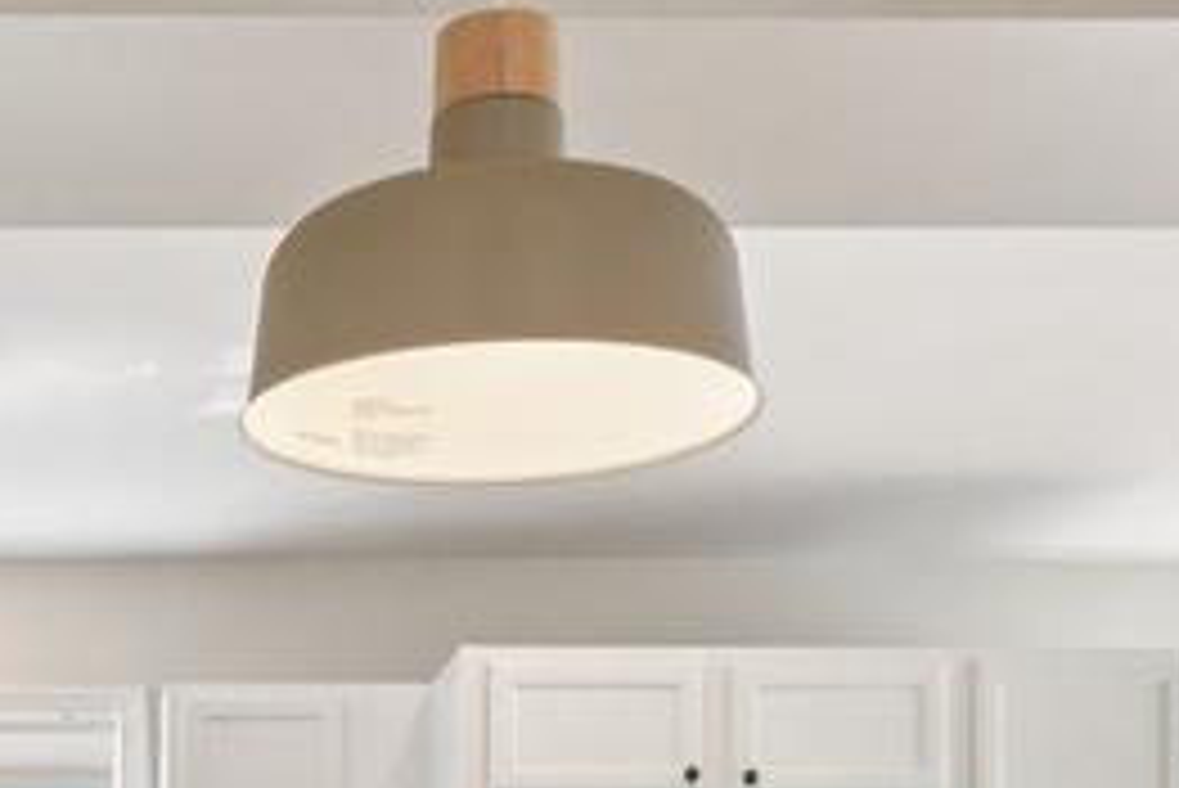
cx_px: -90
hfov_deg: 23.4
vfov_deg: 15.3
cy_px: 1214
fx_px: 2687
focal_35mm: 82
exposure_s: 1/8
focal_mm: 14
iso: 100
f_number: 7.1
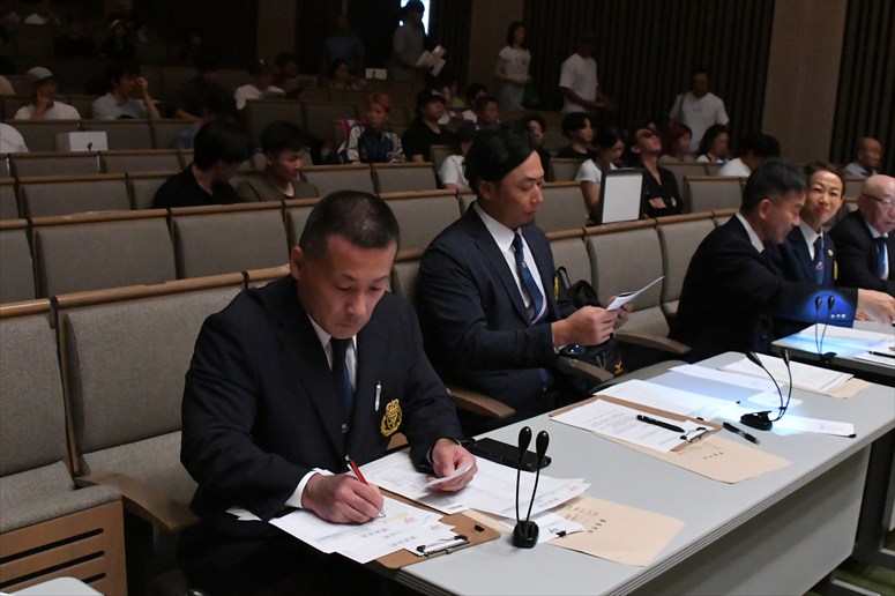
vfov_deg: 31.9
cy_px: 298
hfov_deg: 46.4
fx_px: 1044
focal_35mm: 42
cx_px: 448
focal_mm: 28
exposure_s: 1/400
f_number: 5.6
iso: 16000
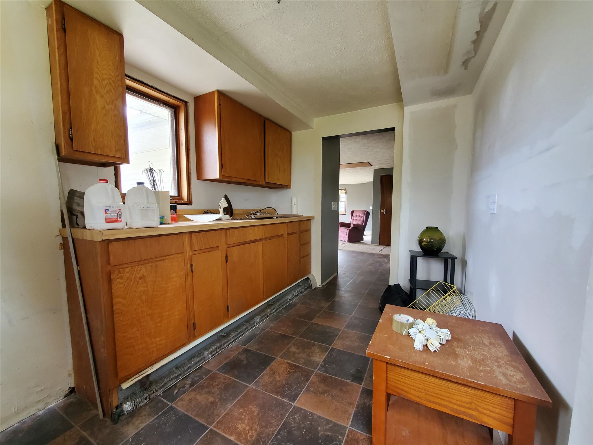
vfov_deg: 89.9
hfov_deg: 106.2
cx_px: 296
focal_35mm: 13
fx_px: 223
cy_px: 222
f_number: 2.2
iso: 500
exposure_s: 1/39
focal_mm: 1.8
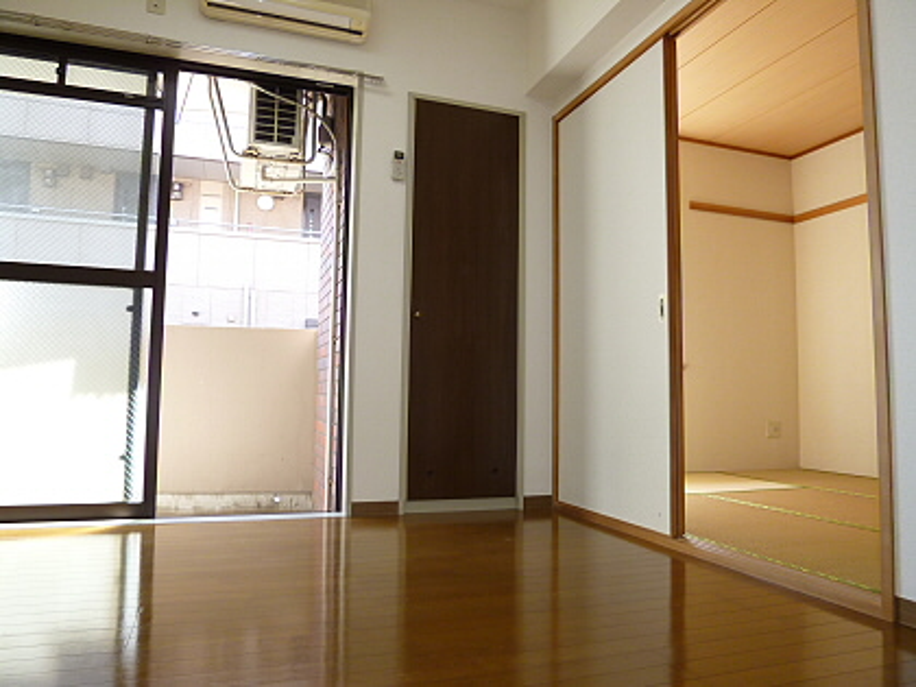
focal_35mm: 24
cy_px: 344
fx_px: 635
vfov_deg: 56.8
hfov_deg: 71.6
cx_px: 458
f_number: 2.5
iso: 125
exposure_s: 1/60
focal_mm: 4.3
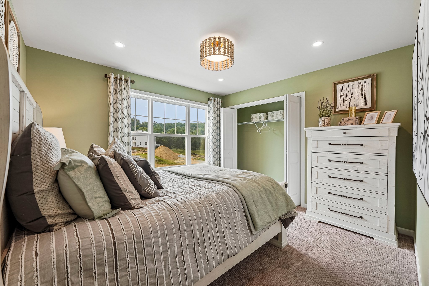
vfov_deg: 81.2
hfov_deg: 104.3
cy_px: 143
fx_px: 167
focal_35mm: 14
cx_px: 214
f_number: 8
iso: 500
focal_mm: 14
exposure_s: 1/80
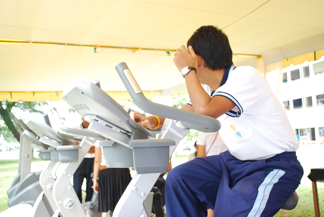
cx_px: 162
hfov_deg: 49.5
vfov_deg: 34.3
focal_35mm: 39
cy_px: 108
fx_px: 351
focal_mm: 26
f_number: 4.2
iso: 400
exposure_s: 1/160
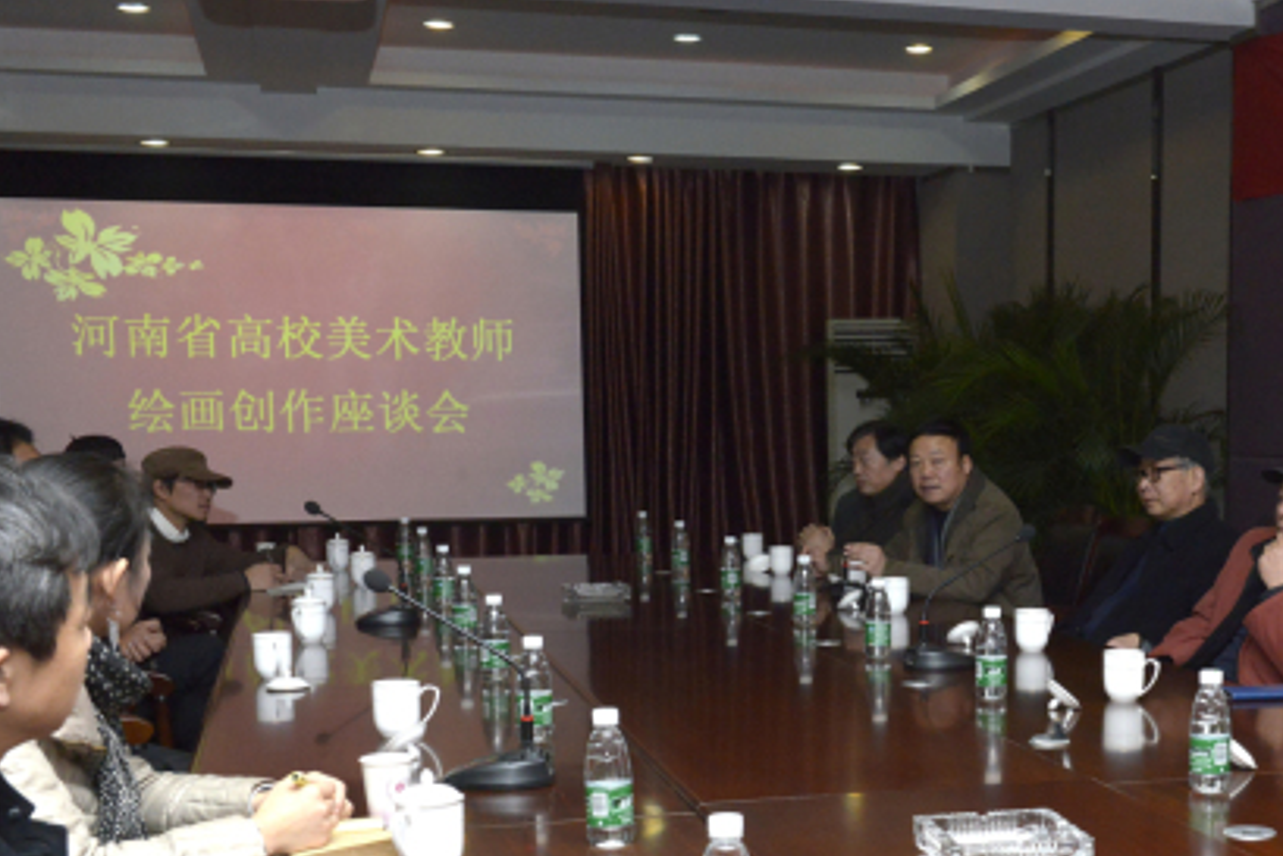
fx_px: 1925
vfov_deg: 24.7
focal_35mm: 54
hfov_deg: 36.1
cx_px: 938
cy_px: 666
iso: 3200
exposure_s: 1/320
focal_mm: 34
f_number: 10
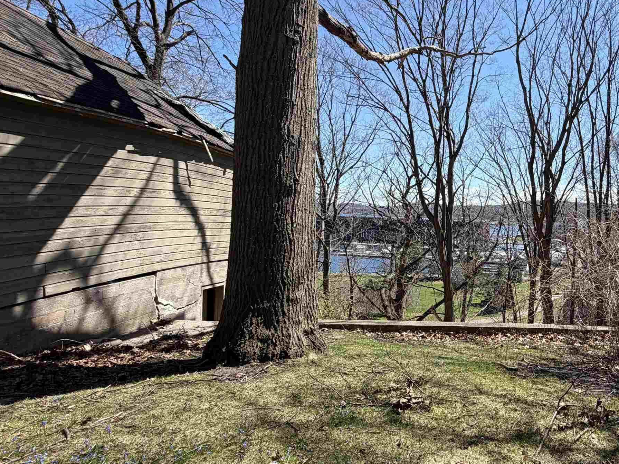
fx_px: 429
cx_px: 456
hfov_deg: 67.5
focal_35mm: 24
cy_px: 229
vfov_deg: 56.8
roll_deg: -1.5
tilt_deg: -1.3
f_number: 2.2
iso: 40
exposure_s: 1/770
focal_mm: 2.22
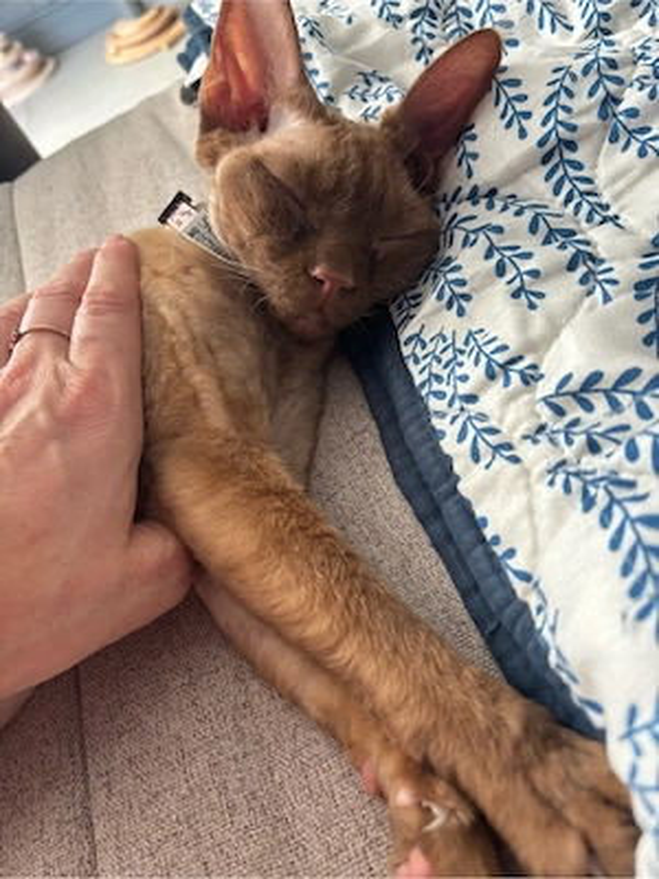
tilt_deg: -48.1
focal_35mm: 26
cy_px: 440
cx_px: 330
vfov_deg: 67.3
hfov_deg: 53.1
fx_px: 660
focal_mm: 5.96
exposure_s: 1/74
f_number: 1.6
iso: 125
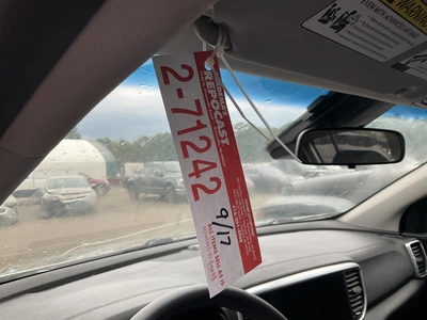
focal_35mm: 29
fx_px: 358
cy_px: 160
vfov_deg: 48.2
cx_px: 214
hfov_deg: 61.7
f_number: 1.8
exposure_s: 1/122
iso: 40
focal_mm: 3
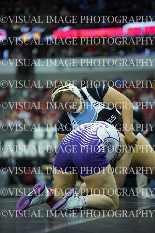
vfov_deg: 13.7
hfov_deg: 9.2
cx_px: 78
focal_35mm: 150
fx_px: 968
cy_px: 116
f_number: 2.8
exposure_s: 1/1250
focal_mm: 150
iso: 6400
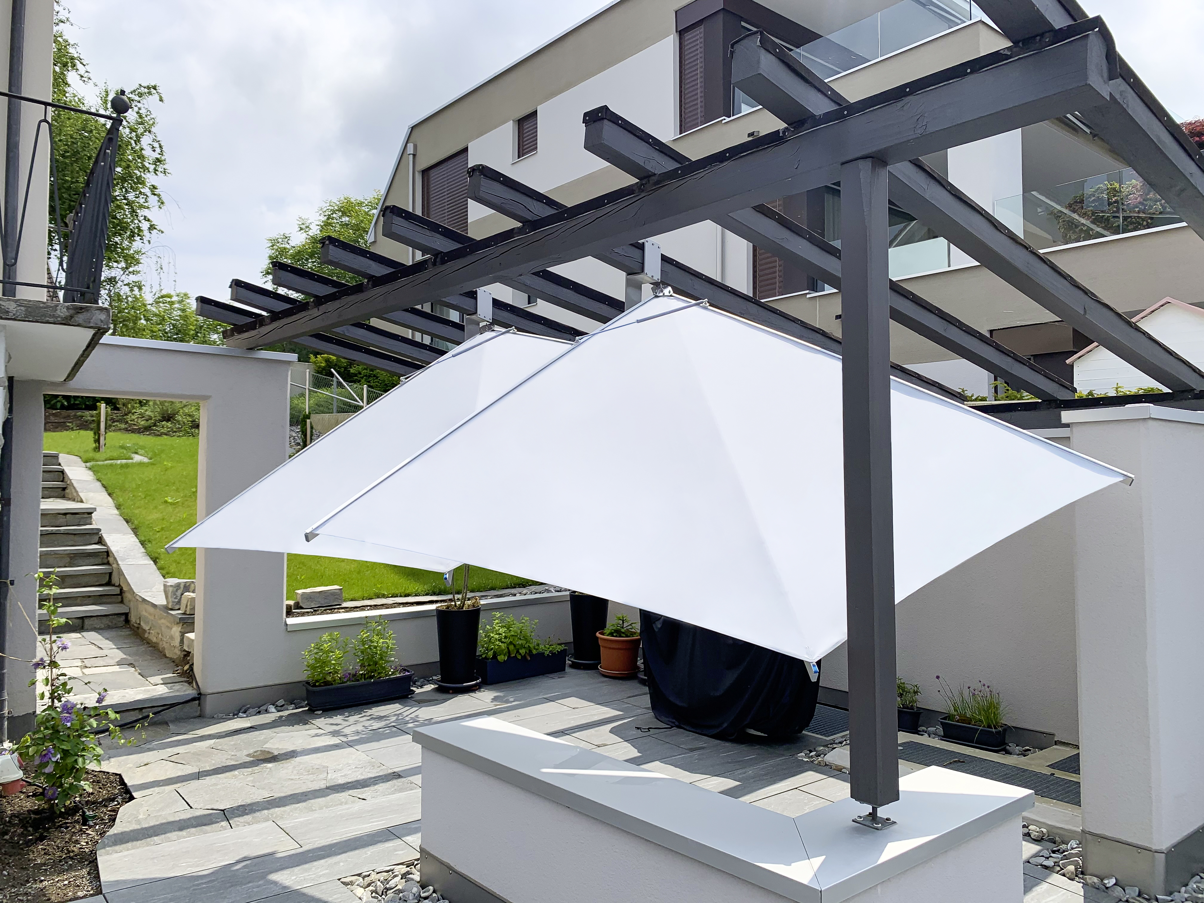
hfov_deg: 67.3
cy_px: 452
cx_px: 602
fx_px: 904
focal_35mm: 26
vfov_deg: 53.1
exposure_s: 1/2915
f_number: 1.8
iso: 25
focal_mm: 4.25
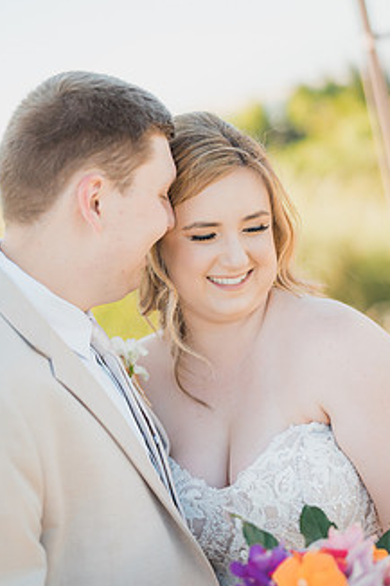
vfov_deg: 29.2
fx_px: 1122
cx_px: 205
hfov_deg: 19.7
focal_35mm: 69
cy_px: 358
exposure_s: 1/1600
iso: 125
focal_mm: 50
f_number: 1.4
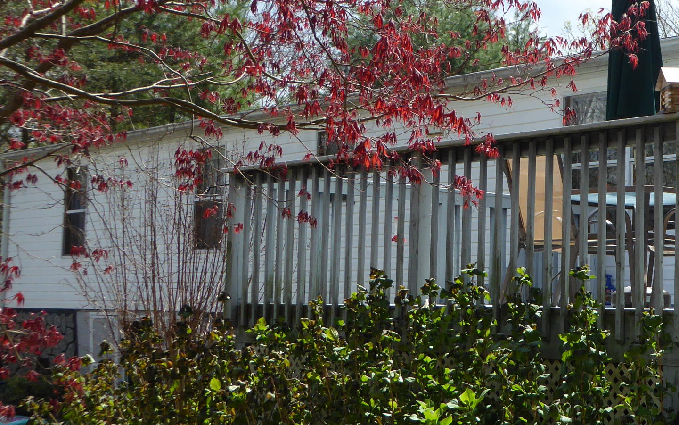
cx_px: 653
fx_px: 1184
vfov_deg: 20.3
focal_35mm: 64
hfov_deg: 30.1
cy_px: 220
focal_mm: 5
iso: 100
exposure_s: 1/640
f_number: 3.5
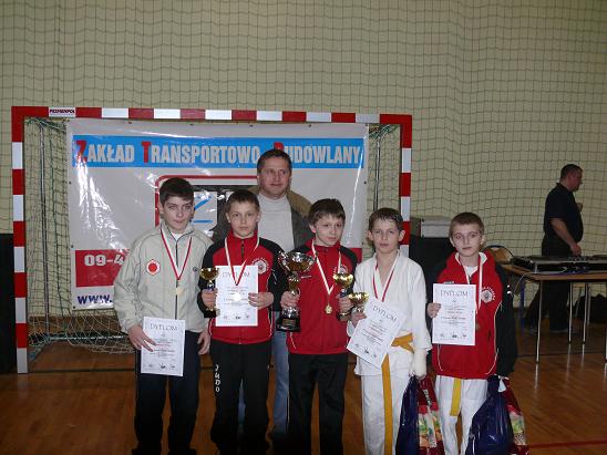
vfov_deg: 36.0
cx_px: 304
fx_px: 701
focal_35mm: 40
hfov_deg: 46.8
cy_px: 228
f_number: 2.8
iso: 200
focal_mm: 8.4
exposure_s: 1/125
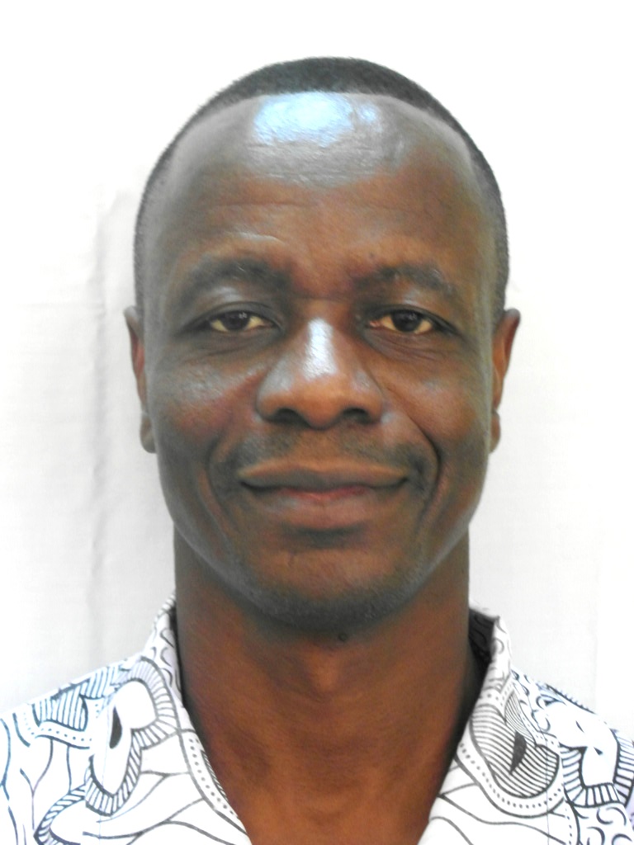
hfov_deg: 13.0
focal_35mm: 114
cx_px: 317
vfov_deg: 17.3
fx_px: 2784
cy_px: 422
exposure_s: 1/8
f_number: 4
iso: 400
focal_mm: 20.3
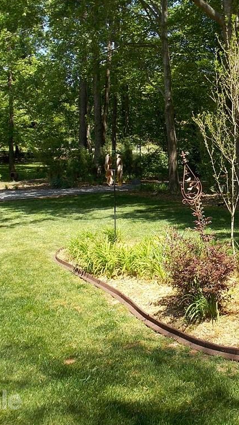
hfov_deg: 26.3
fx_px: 496
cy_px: 213
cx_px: 212
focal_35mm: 44
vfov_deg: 46.4
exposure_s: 1/250
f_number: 3.3
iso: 80
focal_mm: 5.3
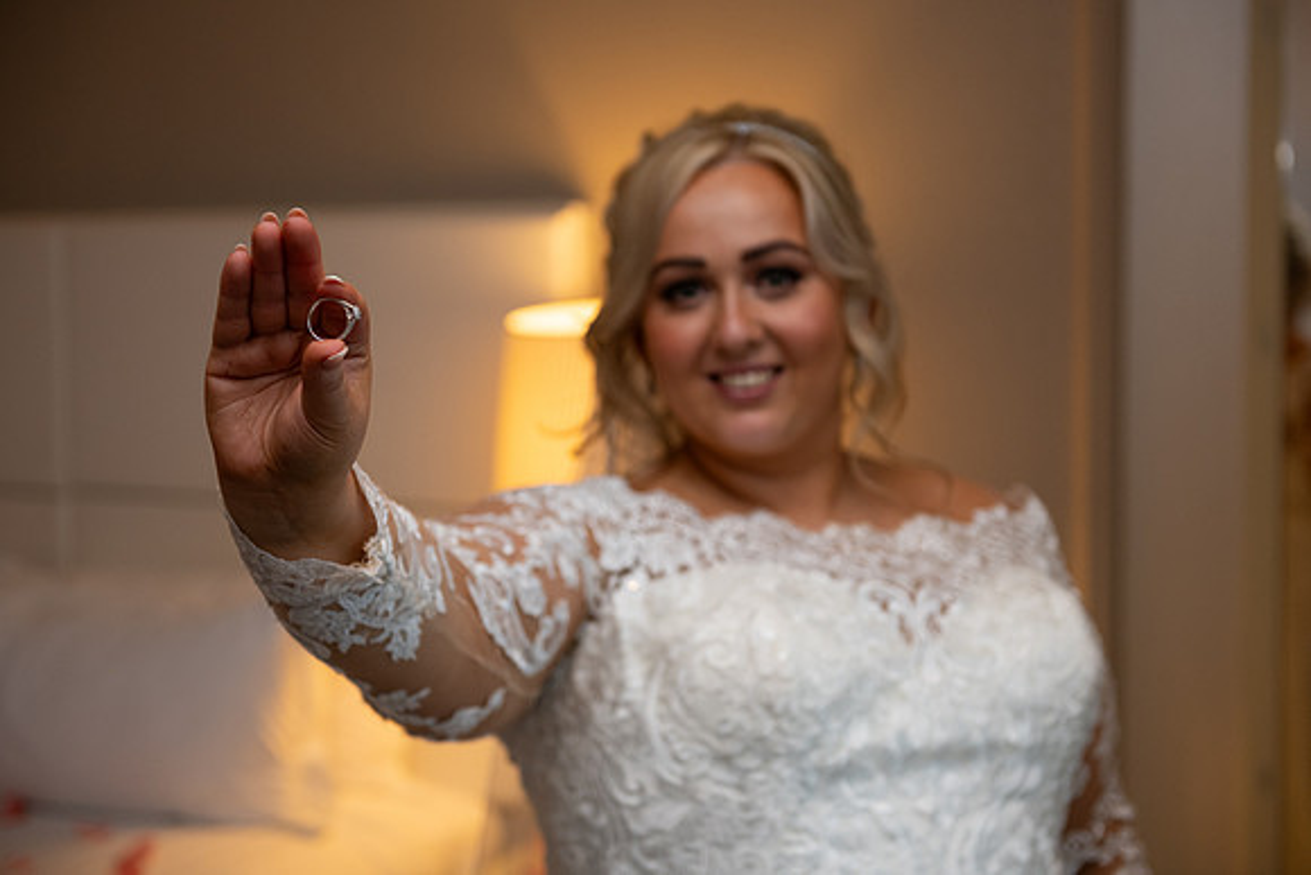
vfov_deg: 24.6
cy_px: 438
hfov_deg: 36.2
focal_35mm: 55
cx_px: 656
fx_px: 2003
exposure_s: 1/160
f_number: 3.5
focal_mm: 55
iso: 500
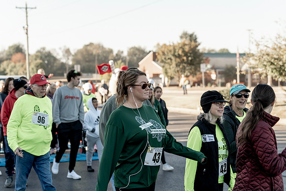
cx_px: 143
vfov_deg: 19.7
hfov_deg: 29.2
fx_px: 548
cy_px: 96
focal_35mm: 69
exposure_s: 1/500
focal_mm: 69
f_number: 3.5
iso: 200
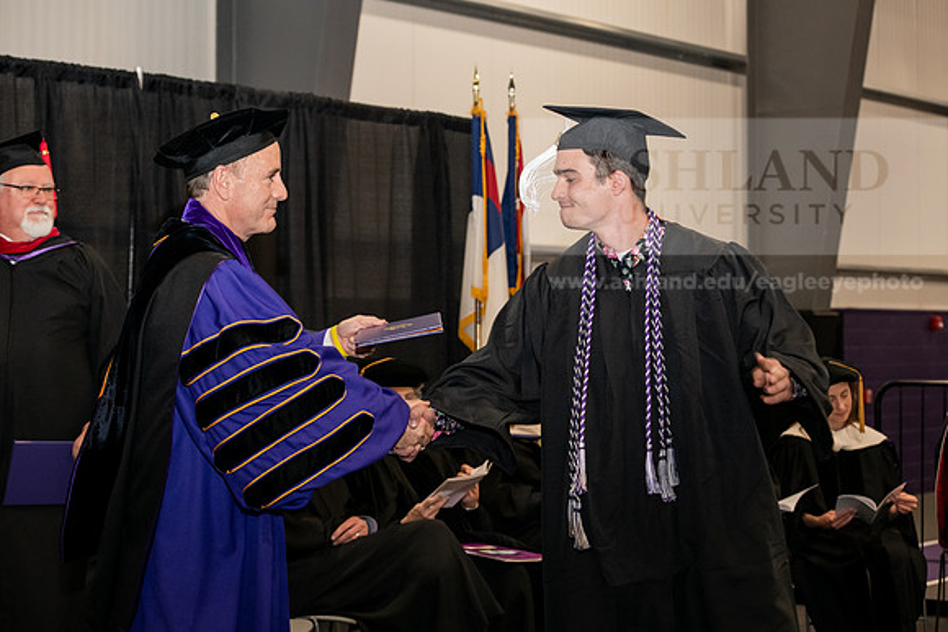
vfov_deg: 19.5
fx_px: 1844
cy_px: 316
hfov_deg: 28.8
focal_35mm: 70
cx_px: 474
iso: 2500
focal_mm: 70
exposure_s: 1/200
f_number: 5.6
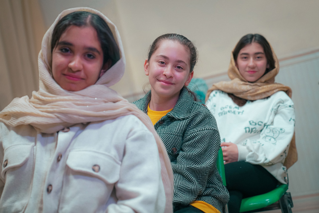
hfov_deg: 28.8
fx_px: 620
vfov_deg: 19.5
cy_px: 106
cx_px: 160
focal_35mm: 70
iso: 1250
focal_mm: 70
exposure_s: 1/160
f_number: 2.8
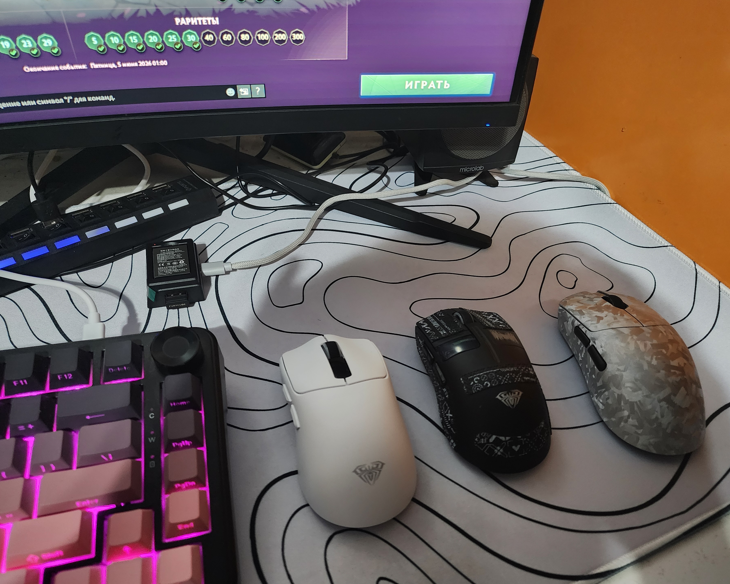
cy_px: 298
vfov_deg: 56.8
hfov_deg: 68.0
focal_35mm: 25
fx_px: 540
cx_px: 385
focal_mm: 6.4
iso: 640
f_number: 1.8
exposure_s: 1/25
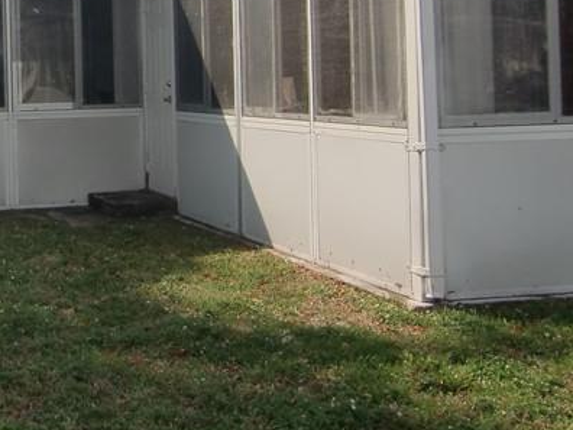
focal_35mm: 62
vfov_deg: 23.2
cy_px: 71
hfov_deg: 28.1
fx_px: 1026
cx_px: -72
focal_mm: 4.3
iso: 64
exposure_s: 1/250
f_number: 7.5
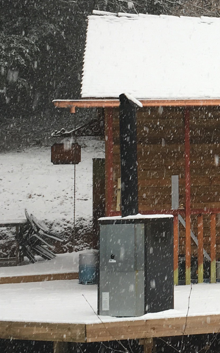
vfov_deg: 22.0
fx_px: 902
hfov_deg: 12.9
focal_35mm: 94
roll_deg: +2.1
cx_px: 371
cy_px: 105
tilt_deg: +6.7
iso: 25
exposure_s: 1/138
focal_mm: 4.15
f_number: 2.2
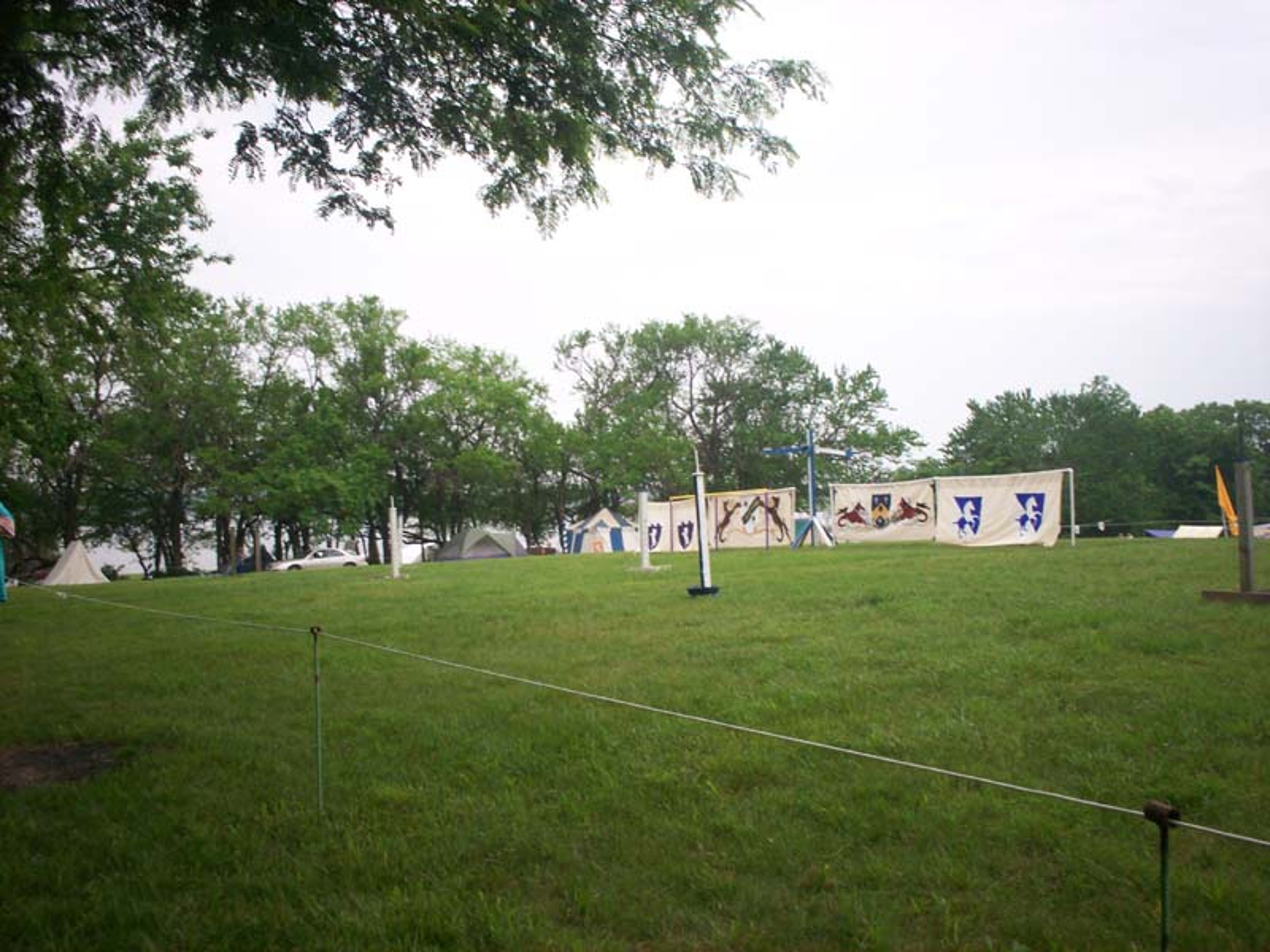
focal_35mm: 36
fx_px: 1321
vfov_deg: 39.7
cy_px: 476
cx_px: 635
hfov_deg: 51.4
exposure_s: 1/229
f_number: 4.5
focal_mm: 6
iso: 100
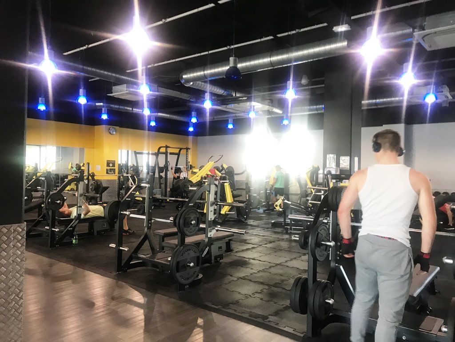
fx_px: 368
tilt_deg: +2.4
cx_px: 228
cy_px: 171
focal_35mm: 28
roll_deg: +0.7
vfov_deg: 49.7
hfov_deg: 63.4
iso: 80
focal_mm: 3.99
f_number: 1.8
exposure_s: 1/17
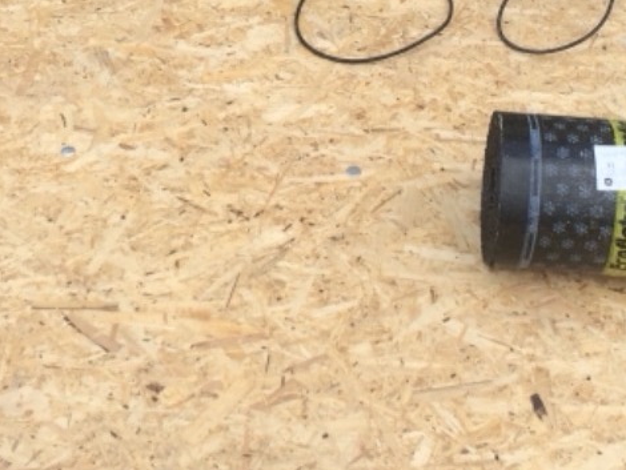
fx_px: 1339
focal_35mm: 74
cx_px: 285
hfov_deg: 26.3
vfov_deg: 19.7
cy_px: 108
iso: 32
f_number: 2.2
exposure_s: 1/873
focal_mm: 4.15
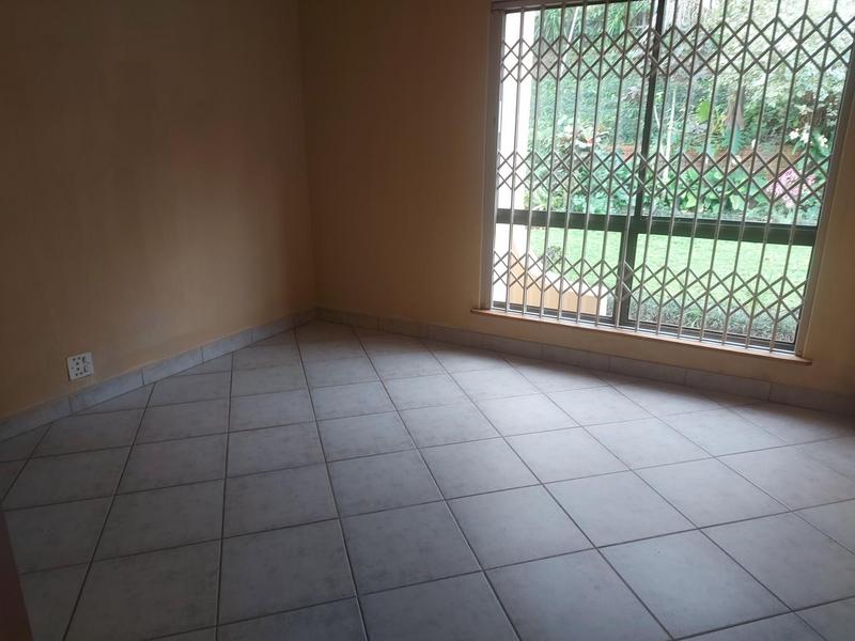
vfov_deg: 56.8
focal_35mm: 24
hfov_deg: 71.6
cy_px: 320
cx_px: 428
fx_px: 593
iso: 160
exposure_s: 1/50
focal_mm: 5.23
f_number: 1.8
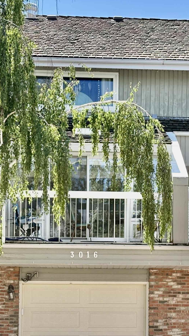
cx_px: 144
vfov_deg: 22.6
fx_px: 838
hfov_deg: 12.8
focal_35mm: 94
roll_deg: +2.2
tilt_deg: +7.9
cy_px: 204
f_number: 1.6
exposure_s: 1/1590
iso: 50
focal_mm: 5.96
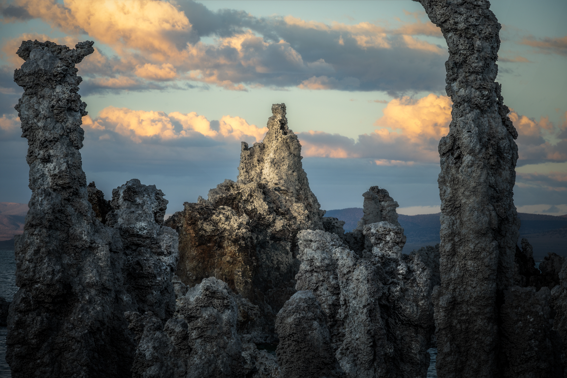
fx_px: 2441
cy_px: 189
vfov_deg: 8.9
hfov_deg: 13.2
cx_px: 284
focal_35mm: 155
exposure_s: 1/15
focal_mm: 155
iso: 100
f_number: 11
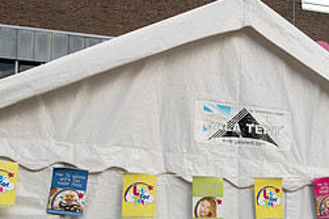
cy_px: 238
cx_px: 343
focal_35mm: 74
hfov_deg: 25.7
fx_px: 676
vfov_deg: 17.8
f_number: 5.6
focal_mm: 32
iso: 200
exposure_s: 1/1250
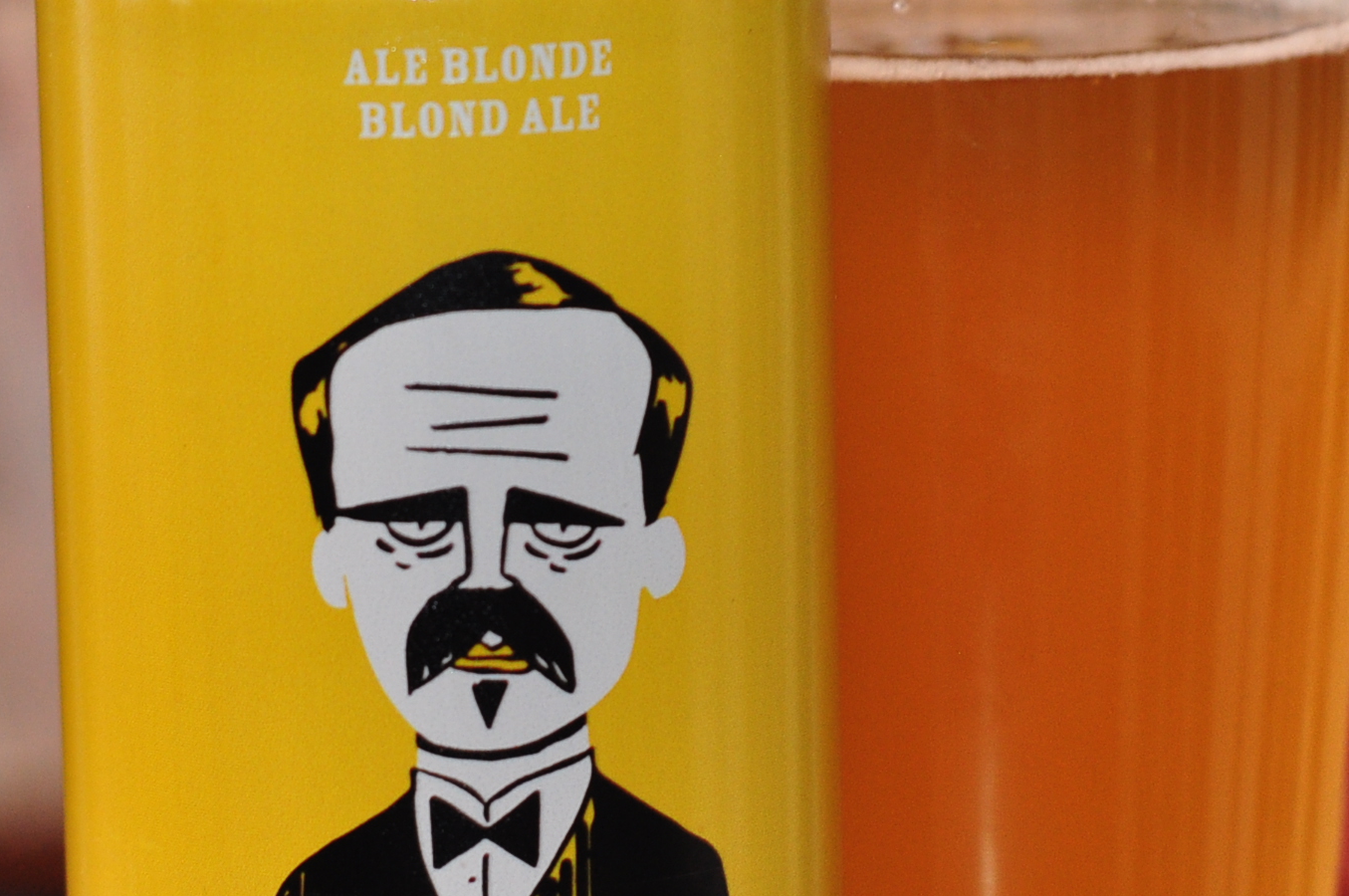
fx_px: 6662
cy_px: 609
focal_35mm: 178
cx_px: 515
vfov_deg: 7.7
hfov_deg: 11.6
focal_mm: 50
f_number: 3.5
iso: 500
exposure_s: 1/40
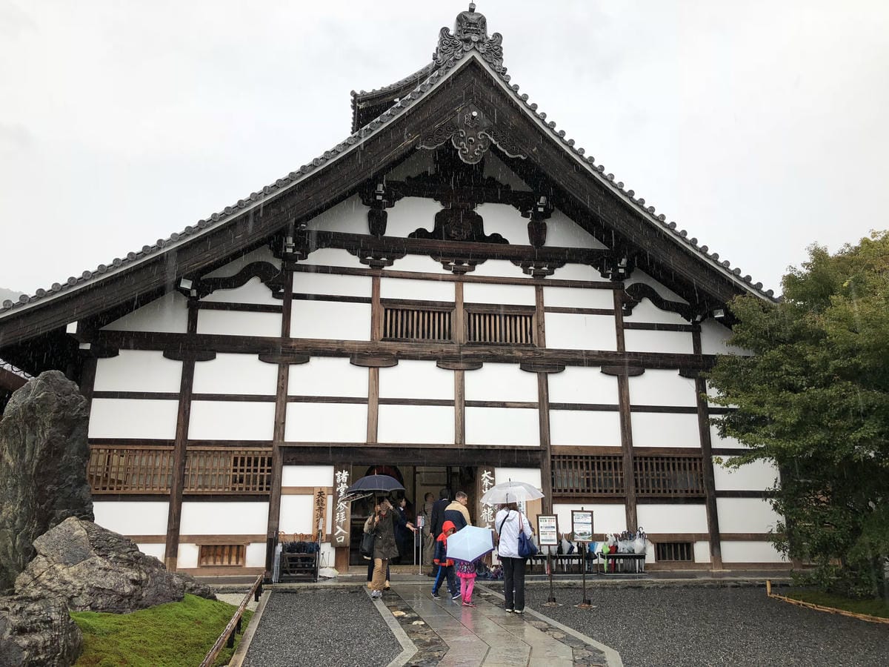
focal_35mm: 29
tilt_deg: +14.1
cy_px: 334
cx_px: 444
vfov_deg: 48.2
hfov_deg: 61.7
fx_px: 745
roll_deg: -0.4
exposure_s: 1/298
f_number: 1.8
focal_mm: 3.99
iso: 20
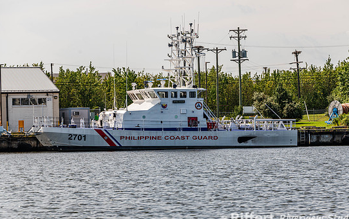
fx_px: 1895
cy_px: 119
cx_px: 178
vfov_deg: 6.6
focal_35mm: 199
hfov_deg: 10.5
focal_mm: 170
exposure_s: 1/250
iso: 64
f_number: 8
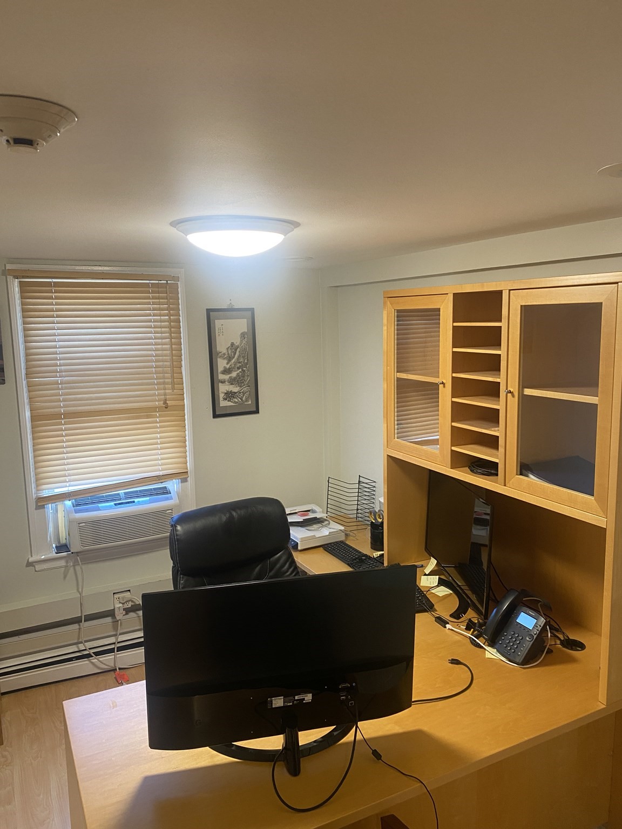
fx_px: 623
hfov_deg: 53.1
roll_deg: +0.9
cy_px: 414
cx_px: 311
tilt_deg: -7.8
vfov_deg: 67.3
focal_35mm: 26
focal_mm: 4.25
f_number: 1.8
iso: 125
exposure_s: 1/60
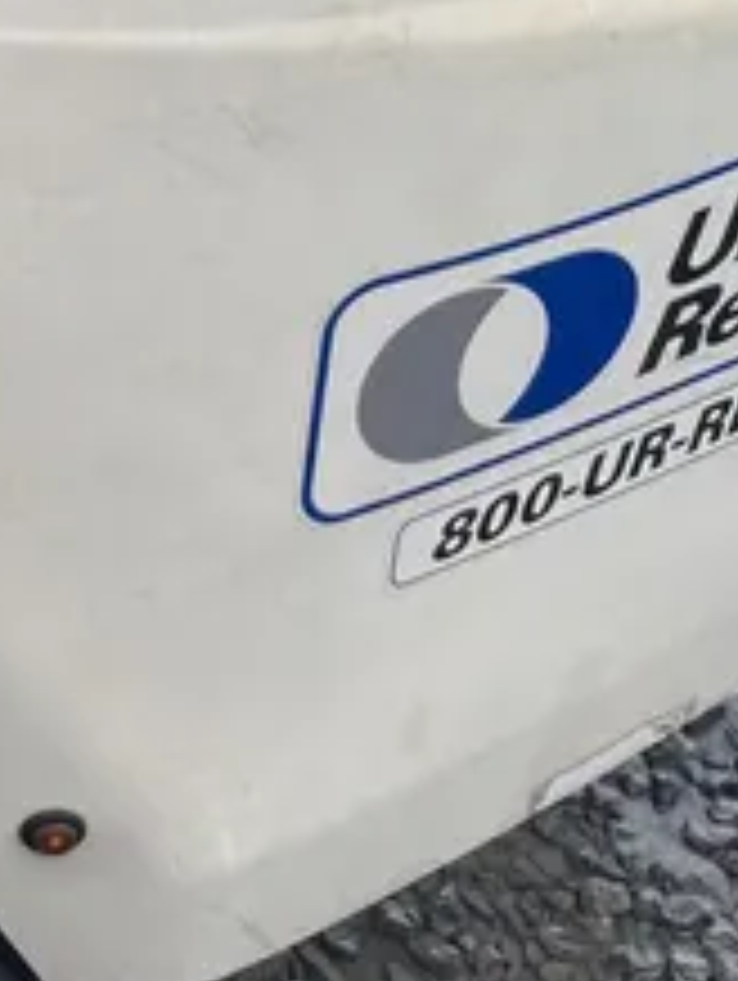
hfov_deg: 15.5
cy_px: -88
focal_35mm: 94
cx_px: 18
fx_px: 2667
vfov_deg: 20.0
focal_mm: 3.99
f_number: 1.8
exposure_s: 1/906
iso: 20
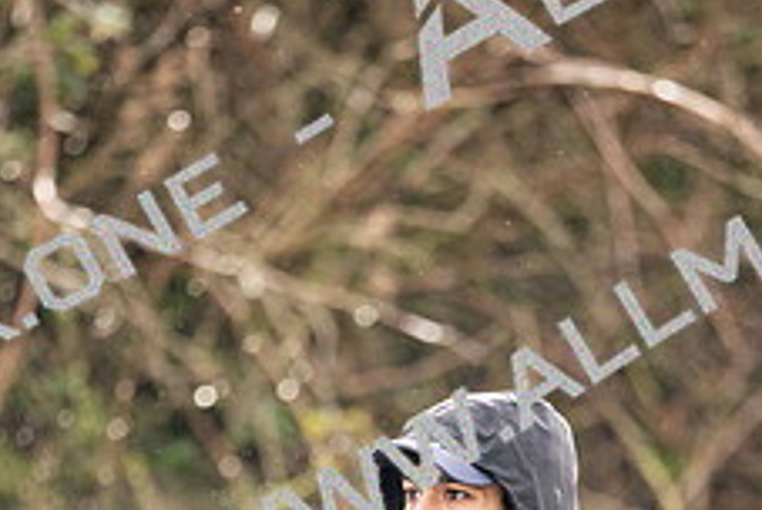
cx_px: 598
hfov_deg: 2.0
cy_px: 602
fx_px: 21618
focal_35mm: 1020
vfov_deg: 1.4
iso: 800
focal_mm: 400
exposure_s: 1/1600
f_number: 4.5
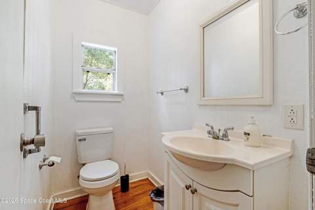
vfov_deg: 72.1
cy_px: 105
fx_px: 144
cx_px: 158
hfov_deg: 95.0
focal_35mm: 16
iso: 250
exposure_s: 1/100
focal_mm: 11
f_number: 9
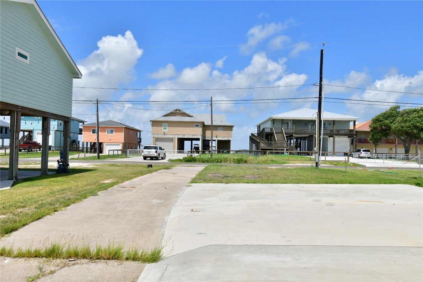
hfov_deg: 61.9
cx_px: 212
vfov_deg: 43.6
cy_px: 141
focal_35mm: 30
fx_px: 352
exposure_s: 1/800
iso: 200
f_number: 11
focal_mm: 20
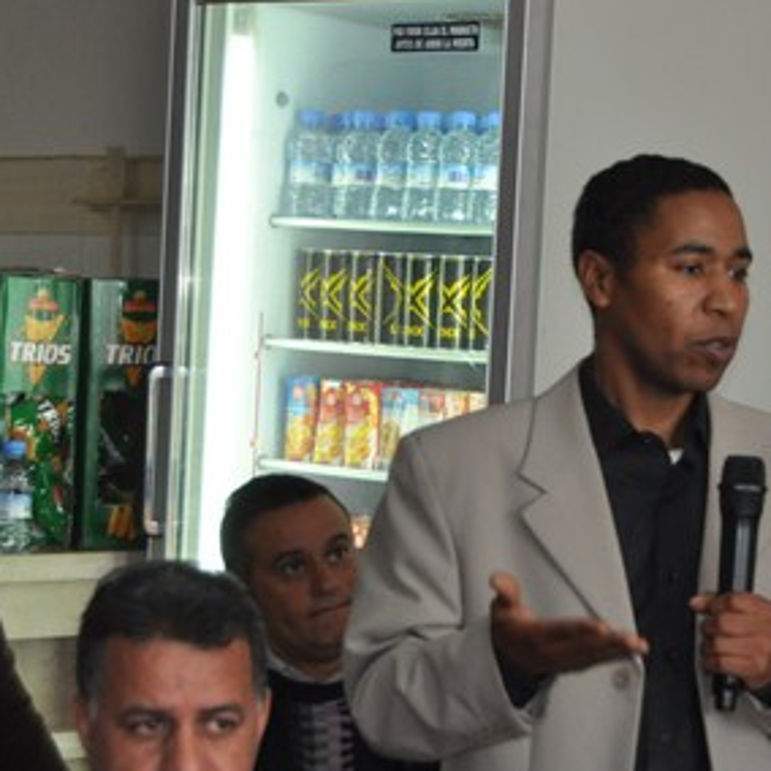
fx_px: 3326
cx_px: 554
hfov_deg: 13.2
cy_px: 476
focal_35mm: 132
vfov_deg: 13.2
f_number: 5.3
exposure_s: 1/100
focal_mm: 46
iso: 800
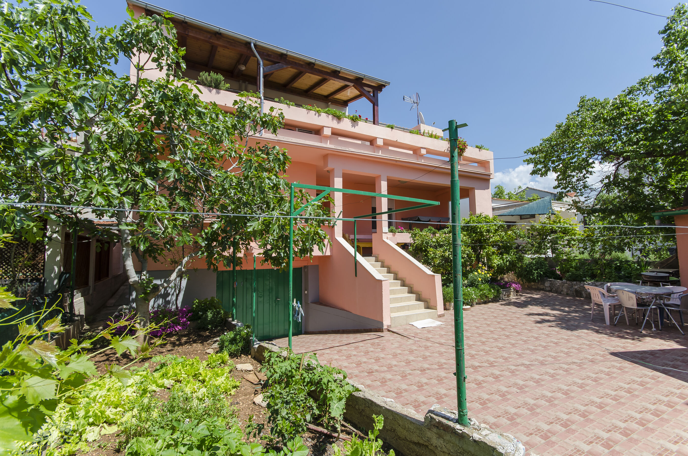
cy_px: 228
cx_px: 344
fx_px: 286
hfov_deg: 100.5
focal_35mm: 15
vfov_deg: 77.1
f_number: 8
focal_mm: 10
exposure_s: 1/250
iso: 110
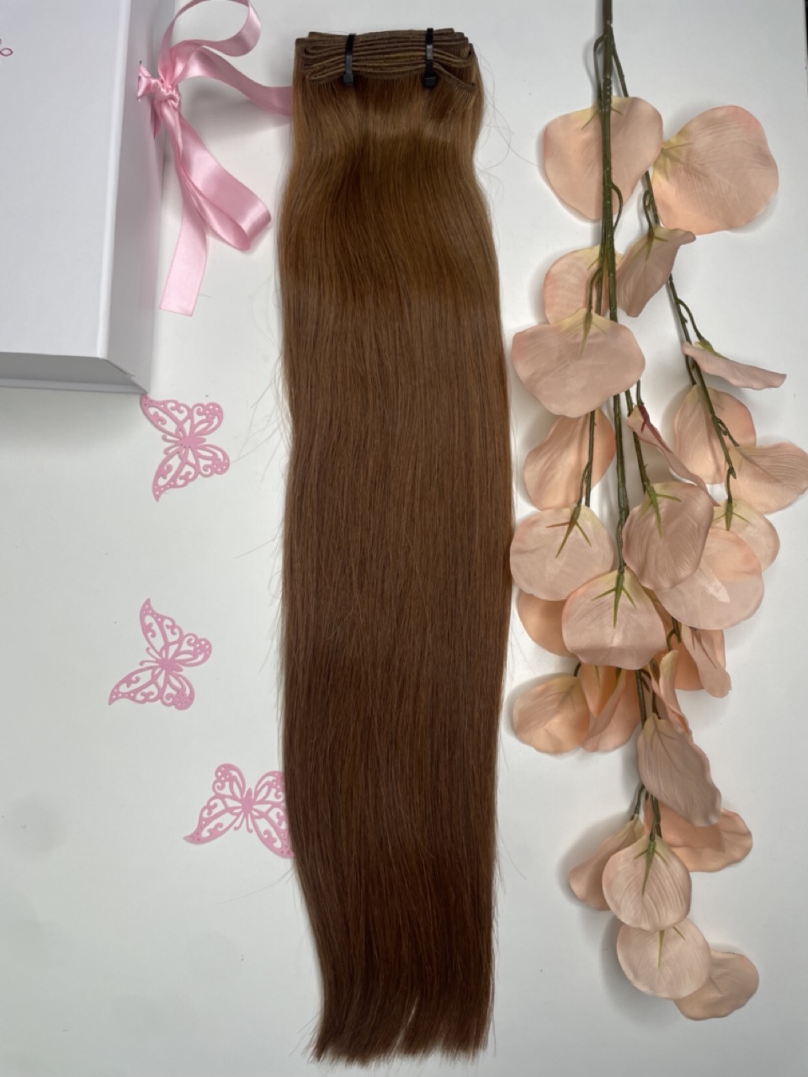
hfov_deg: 53.1
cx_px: 404
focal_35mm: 26
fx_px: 809
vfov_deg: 67.3
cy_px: 538
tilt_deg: -87.0
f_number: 1.6
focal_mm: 4.2
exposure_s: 1/140
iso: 32
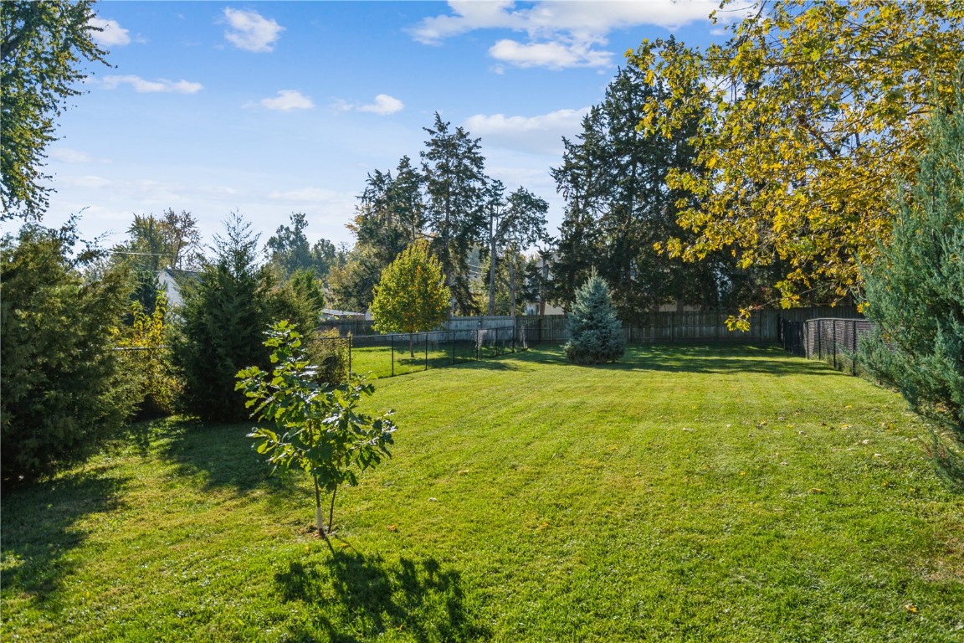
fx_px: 669
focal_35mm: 25
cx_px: 482
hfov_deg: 71.5
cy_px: 322
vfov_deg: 51.3
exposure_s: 1/4000
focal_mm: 25
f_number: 4
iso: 400
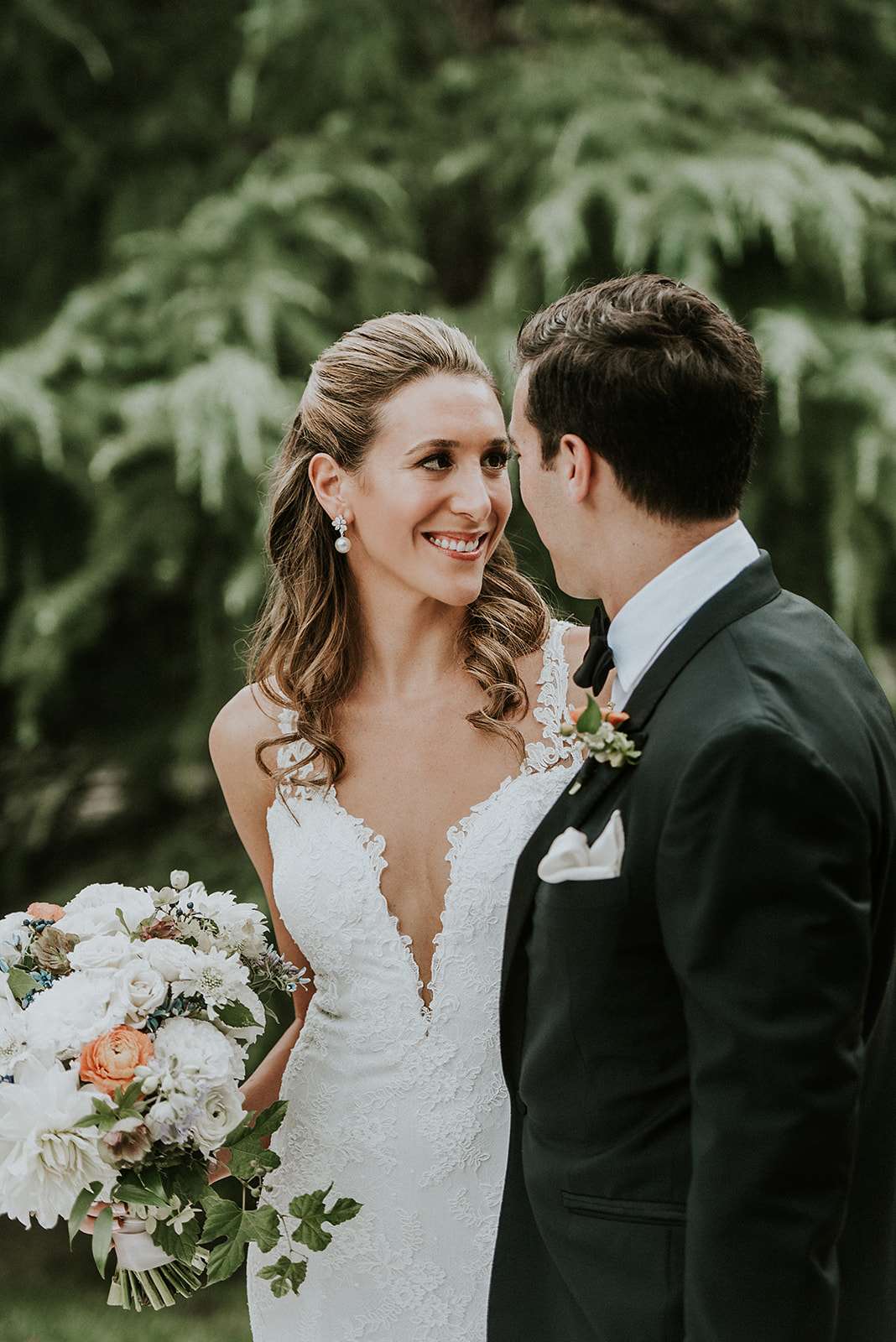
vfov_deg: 19.4
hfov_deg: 13.1
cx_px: 448
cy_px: 671
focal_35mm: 105
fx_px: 3916
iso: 320
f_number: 2.8
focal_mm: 105
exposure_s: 1/1000
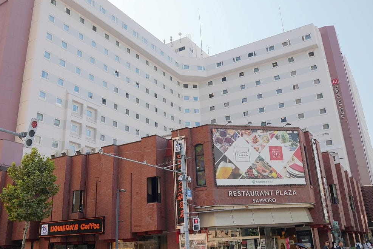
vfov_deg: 38.7
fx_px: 352
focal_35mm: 34
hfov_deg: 55.8
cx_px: 185
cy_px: 99
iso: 100
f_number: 6.3
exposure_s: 1/160
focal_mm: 28
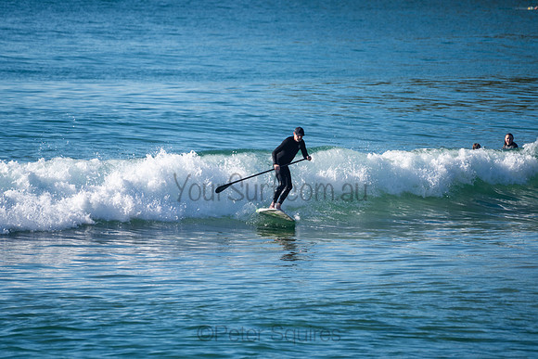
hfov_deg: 3.4
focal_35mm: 599
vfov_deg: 2.3
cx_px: 275
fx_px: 8947
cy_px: 175
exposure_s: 1/500
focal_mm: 500
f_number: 5.6
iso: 90
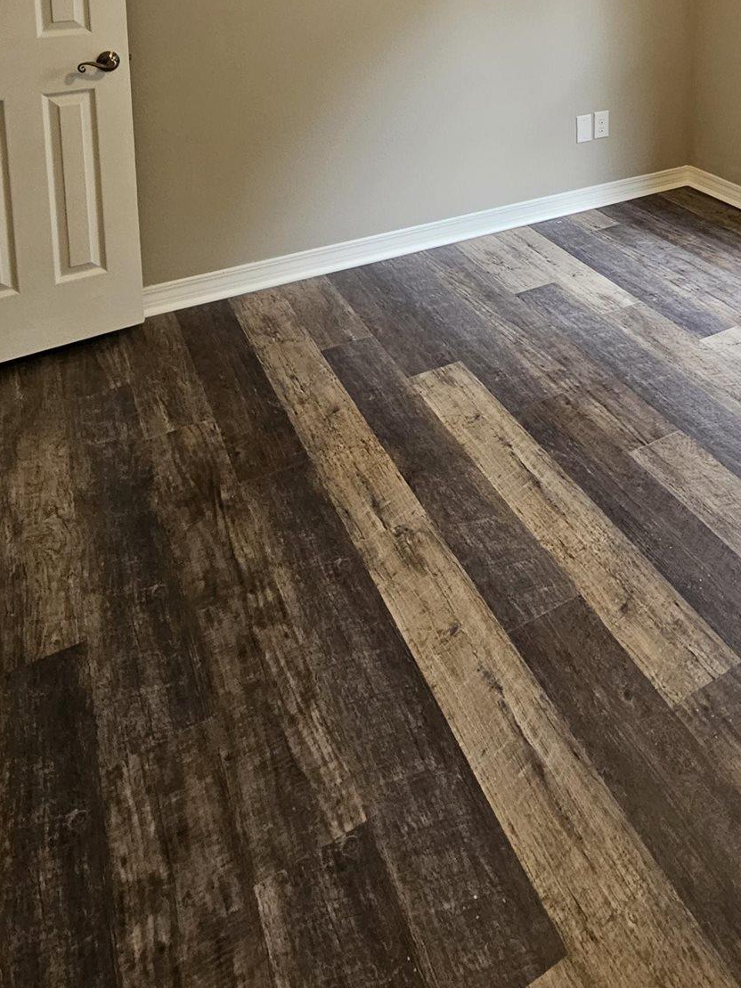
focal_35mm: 27
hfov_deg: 50.0
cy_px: 2
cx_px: 519
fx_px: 770
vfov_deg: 52.1
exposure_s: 1/60
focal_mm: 2.2
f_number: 2.2
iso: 160
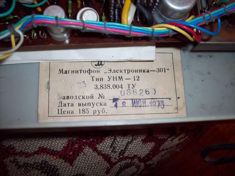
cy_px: 88
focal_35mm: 37
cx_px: 118
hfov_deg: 50.1
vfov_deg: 38.7
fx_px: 251
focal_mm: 6.2
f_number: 2.8
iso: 80
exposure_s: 1/32
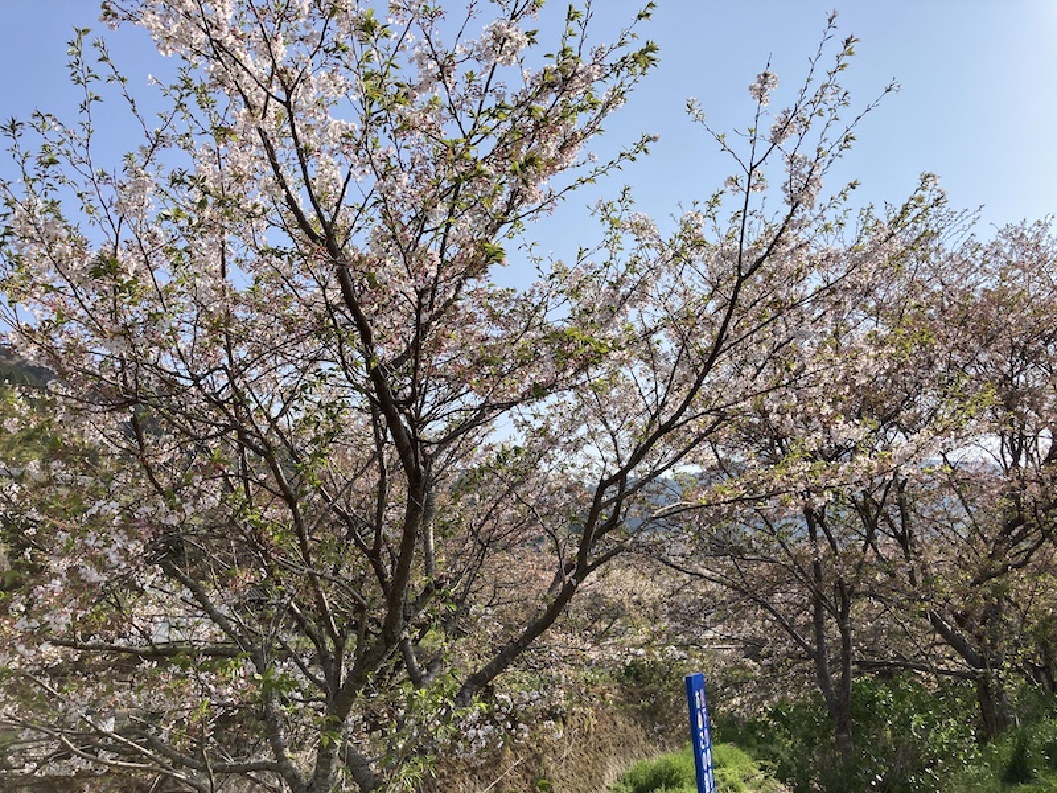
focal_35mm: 28
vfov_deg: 49.7
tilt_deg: +18.9
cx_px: 528
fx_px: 855
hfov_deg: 63.4
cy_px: 396
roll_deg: +0.2
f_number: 1.8
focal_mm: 3.99
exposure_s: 1/2183
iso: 20
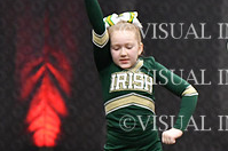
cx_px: 285
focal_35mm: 590
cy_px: 100
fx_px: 3731
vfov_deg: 2.3
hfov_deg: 3.5
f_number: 2.8
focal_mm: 135
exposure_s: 1/800
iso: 5000
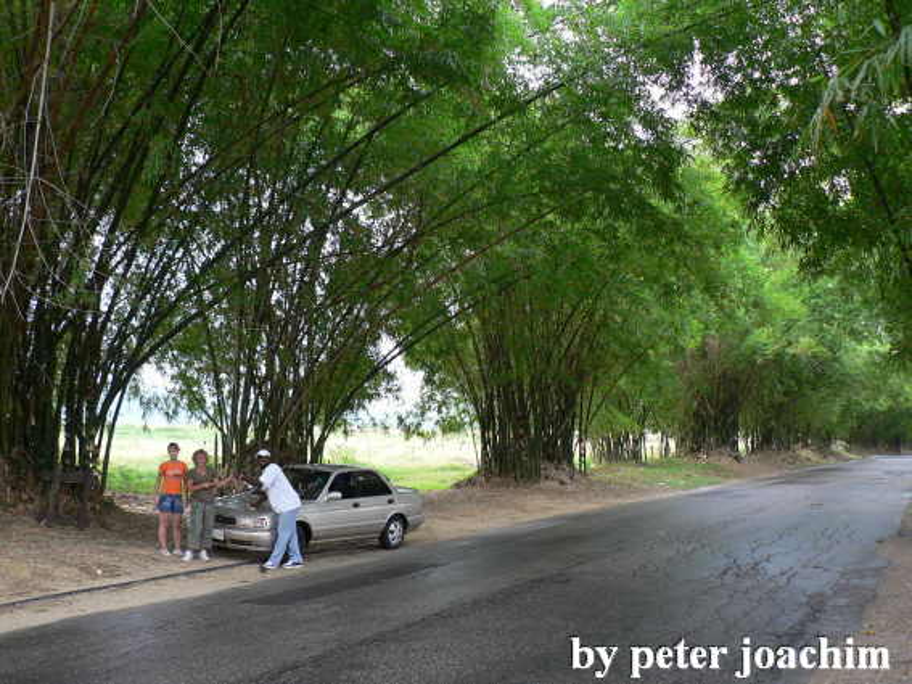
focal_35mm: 39
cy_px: 342
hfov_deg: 47.9
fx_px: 1027
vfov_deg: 36.8
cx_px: 456
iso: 100
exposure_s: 1/30
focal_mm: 6.7
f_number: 2.8
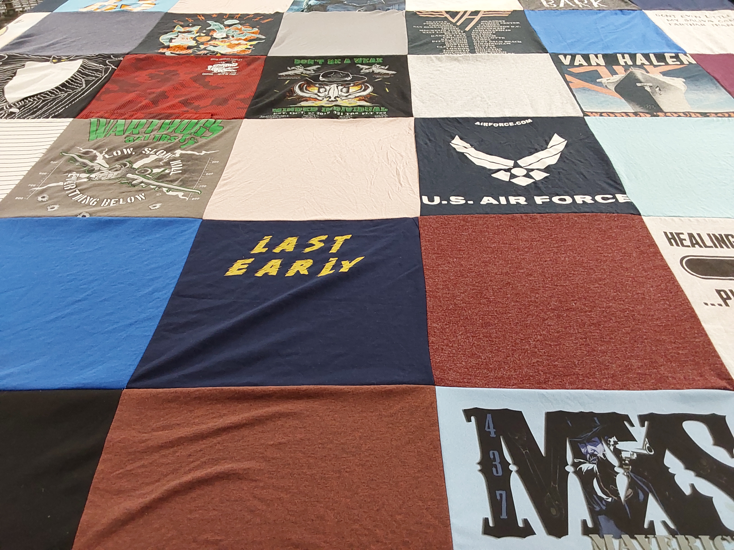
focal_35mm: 28
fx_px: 594
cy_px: 275
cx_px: 367
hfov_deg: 63.4
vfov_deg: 49.7
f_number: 1.9
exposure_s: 1/50
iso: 200
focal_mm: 2.91
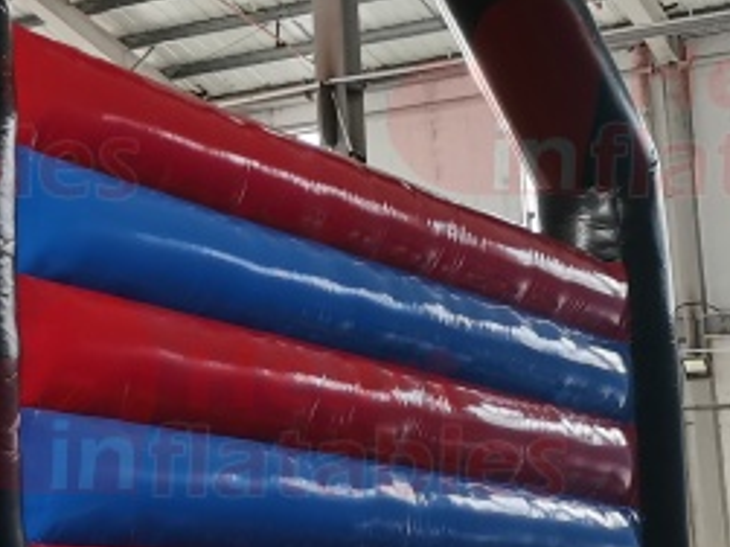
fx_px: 1813
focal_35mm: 86
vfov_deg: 17.2
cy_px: 262
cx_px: -189
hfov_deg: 20.9
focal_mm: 5.58
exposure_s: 1/100
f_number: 1.8
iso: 400
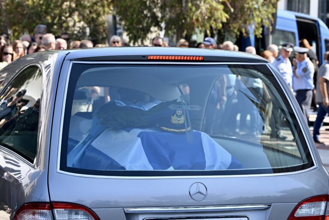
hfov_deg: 18.6
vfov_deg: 12.5
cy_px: 110
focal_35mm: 110
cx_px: 164
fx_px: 1005
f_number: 7.1
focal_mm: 110
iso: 800
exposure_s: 1/800
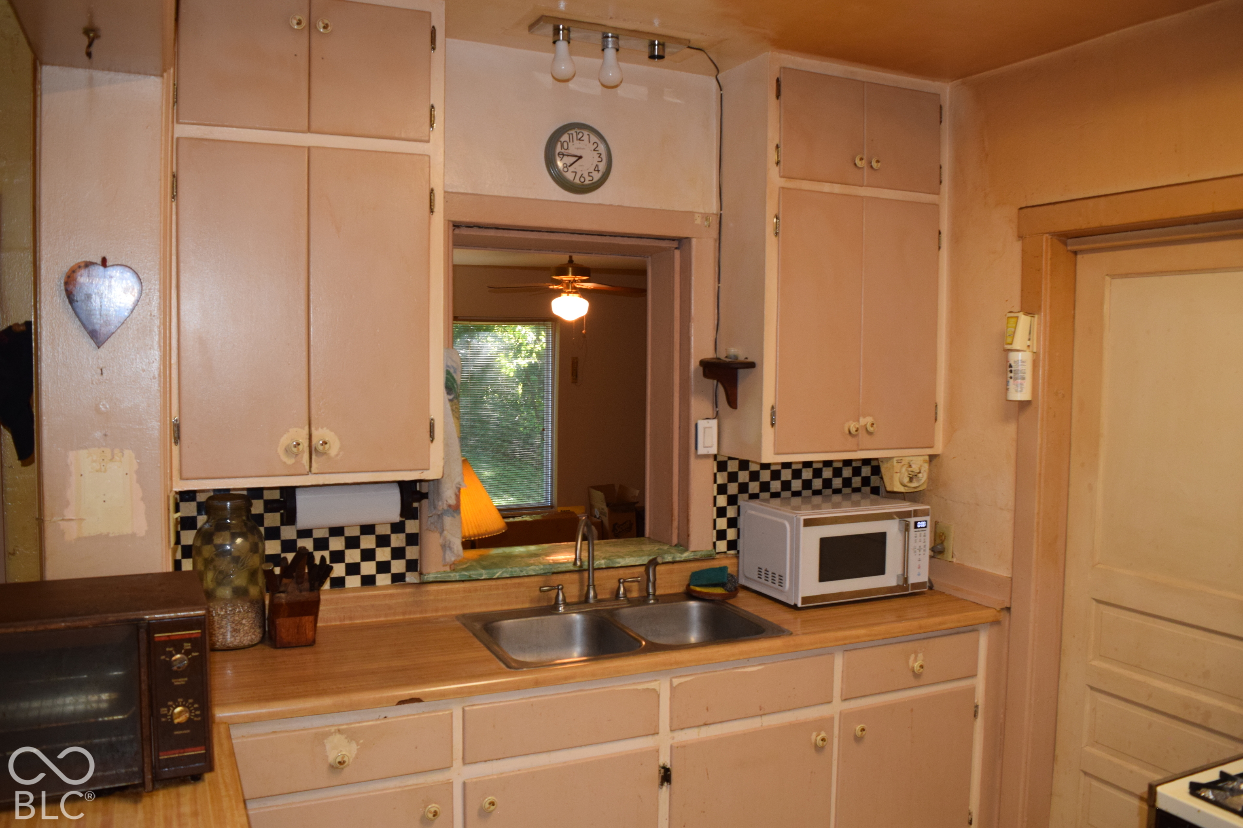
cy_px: 414
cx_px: 622
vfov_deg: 47.9
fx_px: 932
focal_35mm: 27
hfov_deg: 67.4
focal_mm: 18
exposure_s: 1/100
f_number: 5
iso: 800
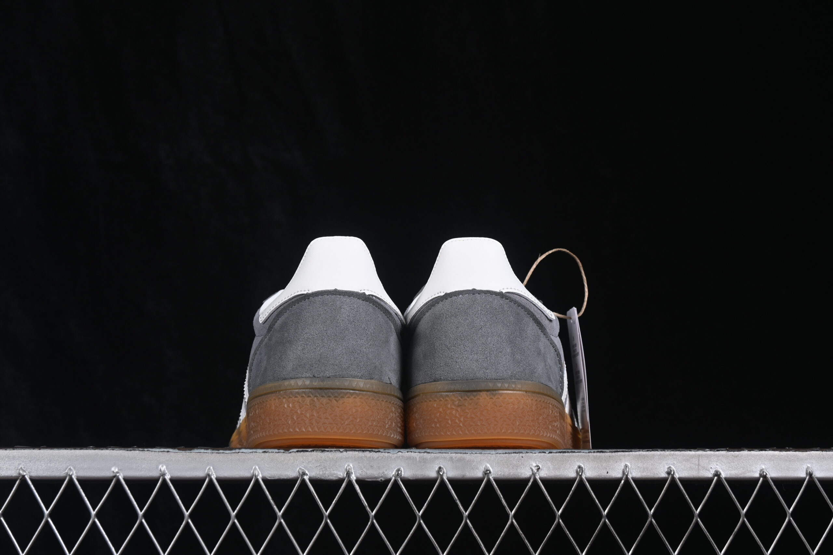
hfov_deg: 27.0
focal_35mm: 75
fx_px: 1735
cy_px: 278
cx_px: 416
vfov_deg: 18.2
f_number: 8
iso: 160
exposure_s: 1/80
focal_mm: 50
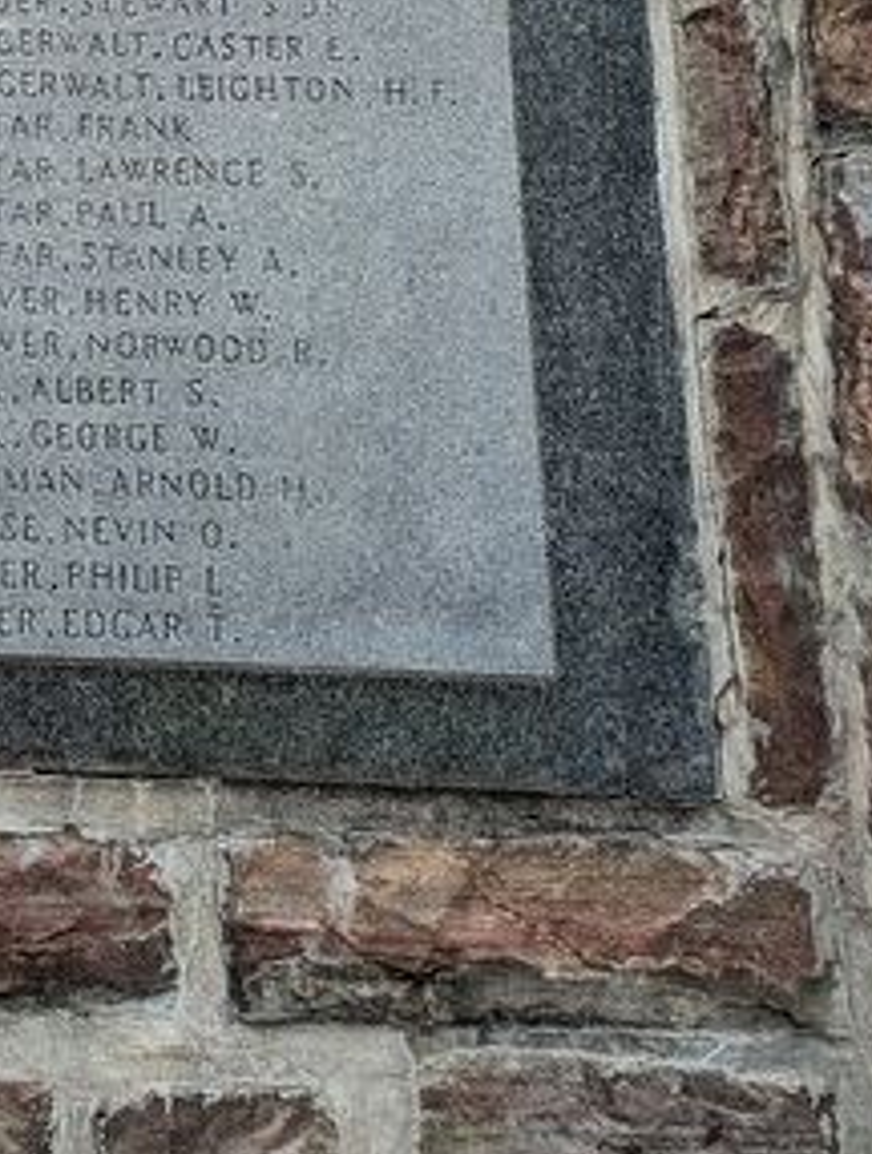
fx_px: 2240
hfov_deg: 20.6
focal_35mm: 67
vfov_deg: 24.4
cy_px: -426
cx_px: -182
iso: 34
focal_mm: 6.81
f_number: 1.85
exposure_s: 1/708
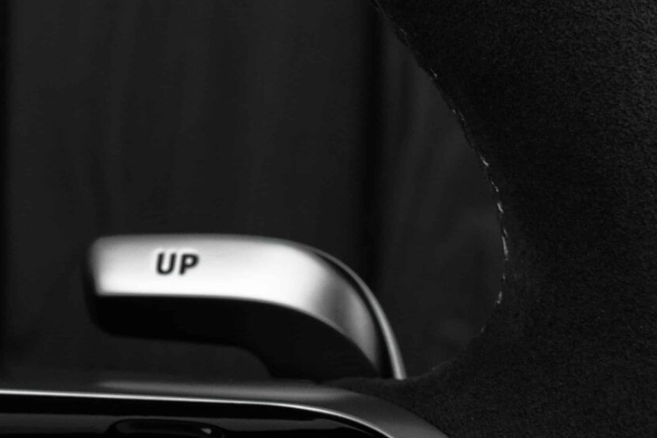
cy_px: -30
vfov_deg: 8.5
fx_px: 2929
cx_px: 15
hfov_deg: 12.7
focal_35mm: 161
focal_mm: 35
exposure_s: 1/125
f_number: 6.3
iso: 500
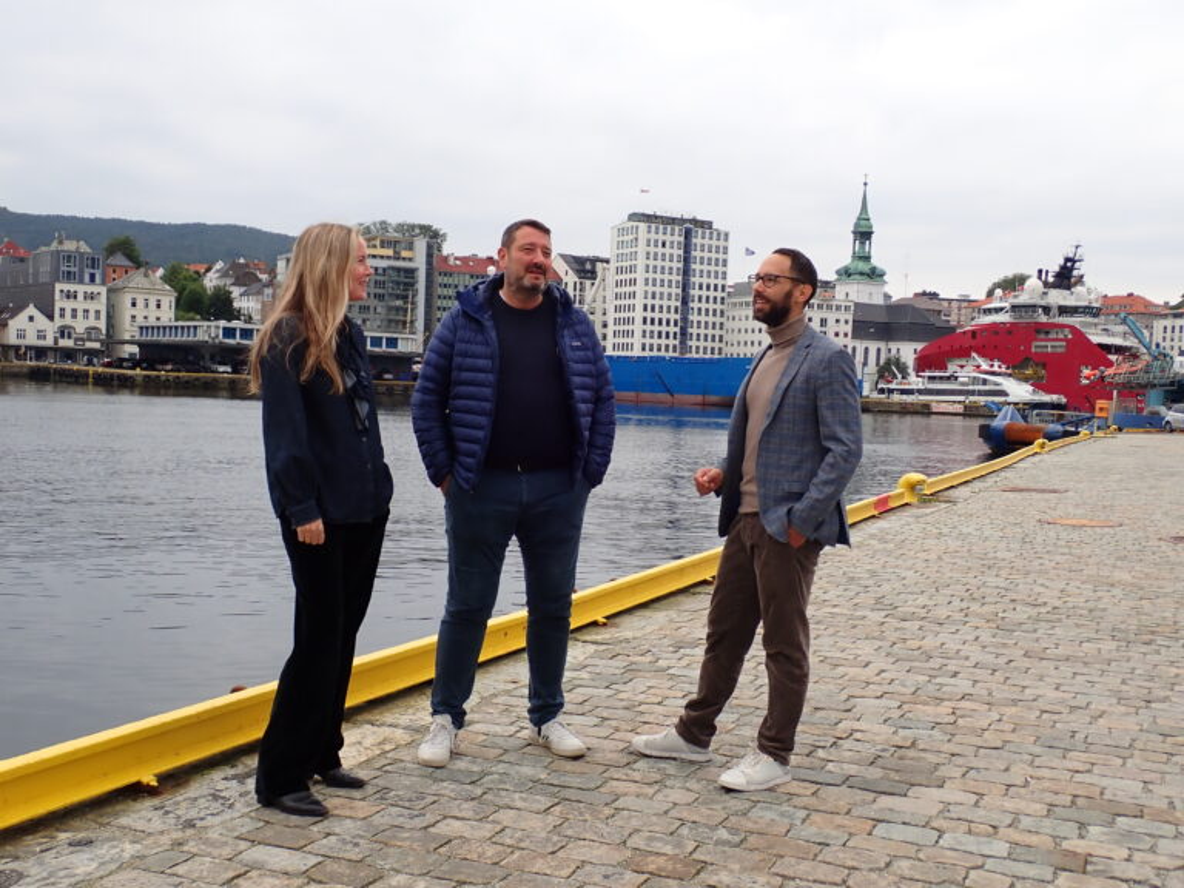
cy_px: 444
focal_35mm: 38
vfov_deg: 37.7
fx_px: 1300
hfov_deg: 49.0
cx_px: 592
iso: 100
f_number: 3.5
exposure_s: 1/250
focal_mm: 6.83
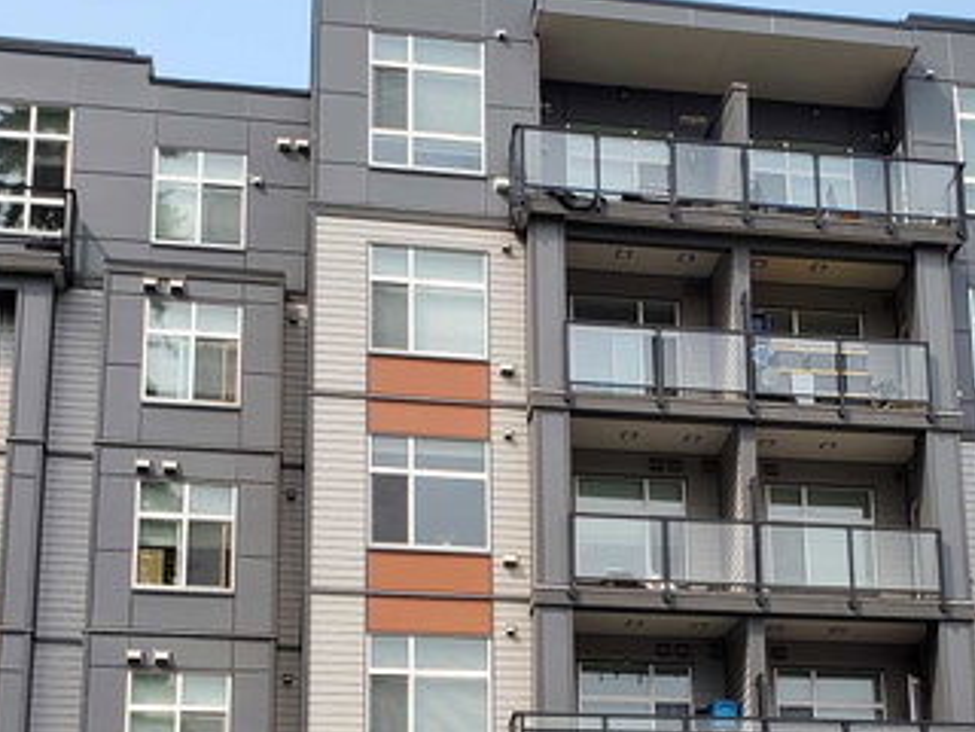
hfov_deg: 29.5
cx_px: 698
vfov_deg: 22.0
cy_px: 680
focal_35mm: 65
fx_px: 1831
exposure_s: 1/1154
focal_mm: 4.3
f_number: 2.4
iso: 50
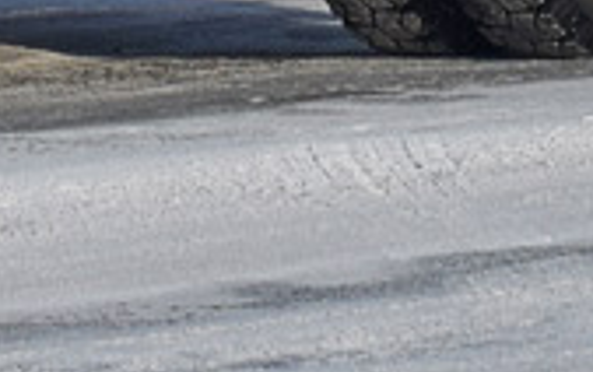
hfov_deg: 3.5
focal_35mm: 596
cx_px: -544
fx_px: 9635
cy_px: -909
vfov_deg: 2.2
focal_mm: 55
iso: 100
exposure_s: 1/800
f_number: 6.3
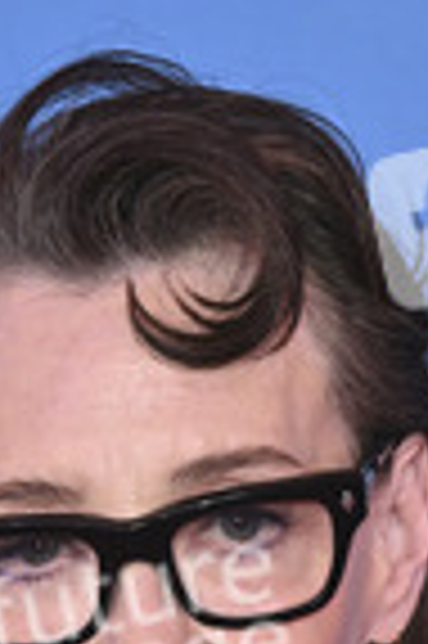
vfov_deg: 6.7
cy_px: 878
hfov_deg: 4.5
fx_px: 5452
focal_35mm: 305
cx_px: 189
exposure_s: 1/250
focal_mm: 109
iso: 1250
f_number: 6.3
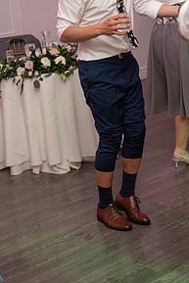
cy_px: 83
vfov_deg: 24.9
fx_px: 637
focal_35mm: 81
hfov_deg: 16.9
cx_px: 108
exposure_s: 1/160
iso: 2500
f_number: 3.2
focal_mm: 52
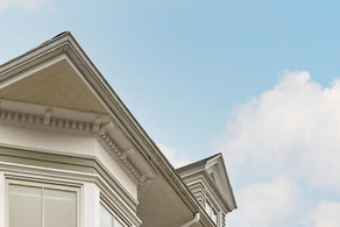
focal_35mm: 71
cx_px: -13
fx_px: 671
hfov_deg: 26.6
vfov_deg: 15.8
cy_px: 432
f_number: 5.6
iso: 160
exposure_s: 1/250
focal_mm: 12
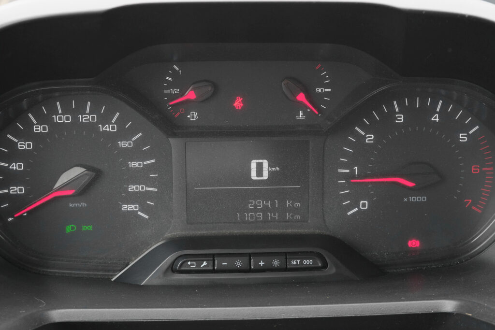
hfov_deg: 41.1
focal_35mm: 48
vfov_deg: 28.1
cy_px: 165
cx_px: 248
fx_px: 660
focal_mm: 32.3
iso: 1600
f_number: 8
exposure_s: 1/100
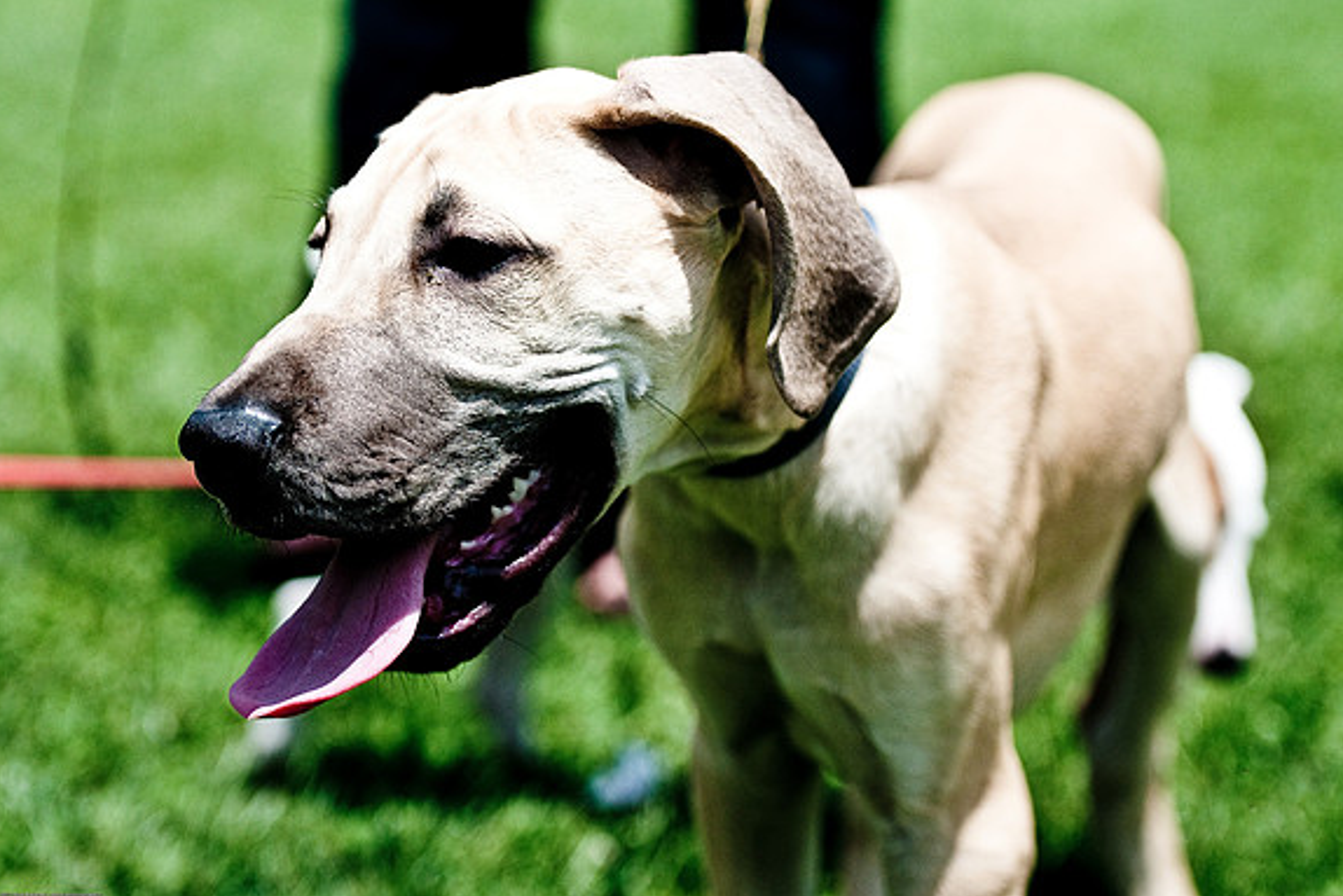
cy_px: 448
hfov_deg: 19.3
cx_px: 674
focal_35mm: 106
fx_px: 3955
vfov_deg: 12.9
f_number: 2.8
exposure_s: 1/6400
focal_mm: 70
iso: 200
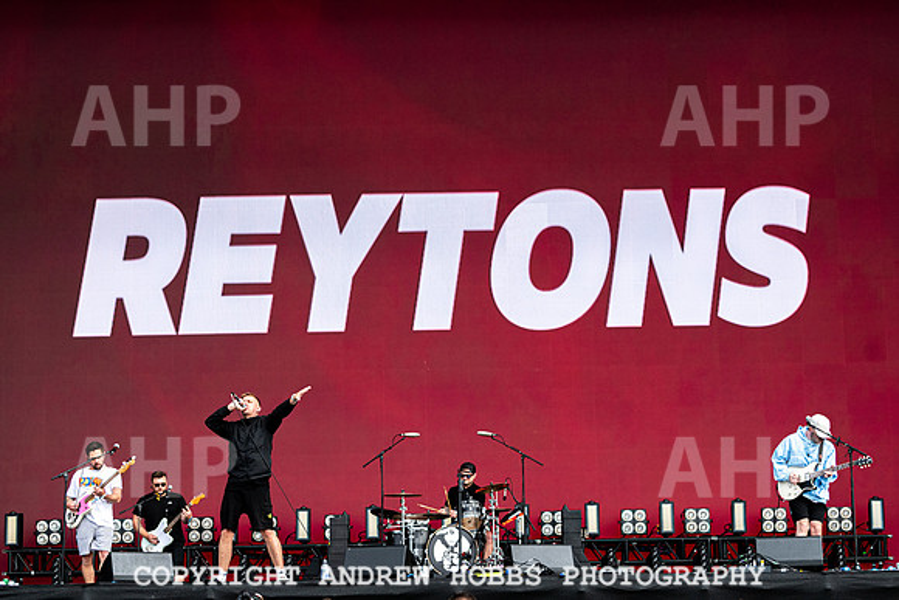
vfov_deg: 15.9
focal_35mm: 86
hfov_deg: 23.6
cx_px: 469
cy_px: 273
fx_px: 2153
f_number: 4.5
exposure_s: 1/2500
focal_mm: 78
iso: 400
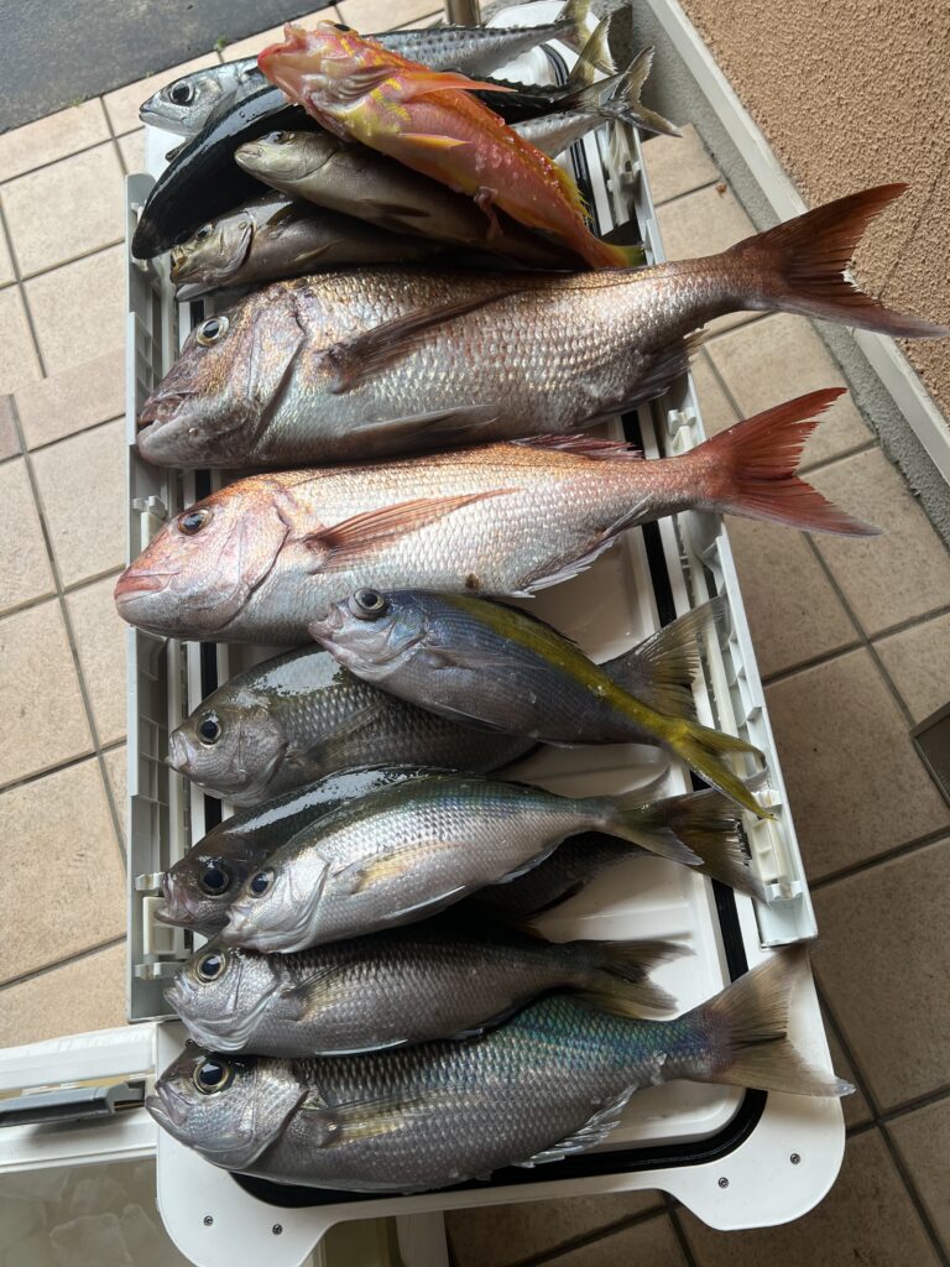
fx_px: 951
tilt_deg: -71.0
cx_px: 475
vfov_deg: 67.3
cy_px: 634
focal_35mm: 26
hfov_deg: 53.1
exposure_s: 1/121
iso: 40
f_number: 1.5
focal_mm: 5.7
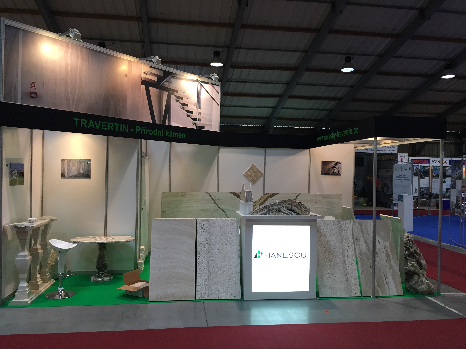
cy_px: 174
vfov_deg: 48.2
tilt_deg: -0.8
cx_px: 233
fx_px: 390
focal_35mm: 29
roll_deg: -2.2
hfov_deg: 61.7
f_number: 2.2
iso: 40
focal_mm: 4.15
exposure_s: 1/33
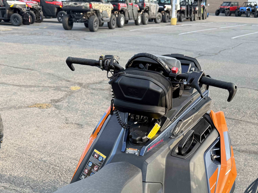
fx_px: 343
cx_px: 116
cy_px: 176
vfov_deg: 30.1
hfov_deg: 41.2
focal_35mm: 46
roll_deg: -0.7
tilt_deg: -25.2
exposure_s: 1/148
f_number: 1.78
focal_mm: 6.76
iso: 64
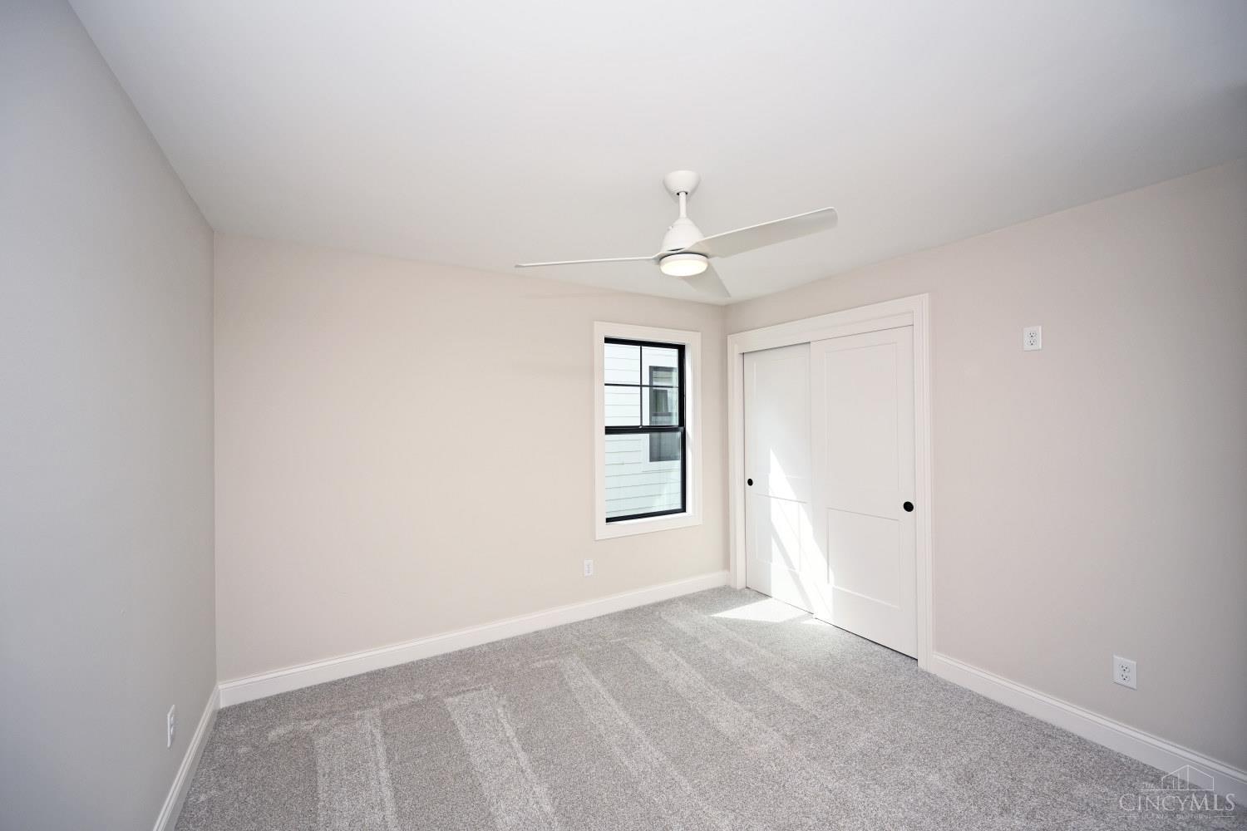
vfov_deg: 81.2
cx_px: 624
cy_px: 416
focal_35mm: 14
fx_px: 485
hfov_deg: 104.3
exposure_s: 1/125
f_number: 5.6
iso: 160
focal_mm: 14
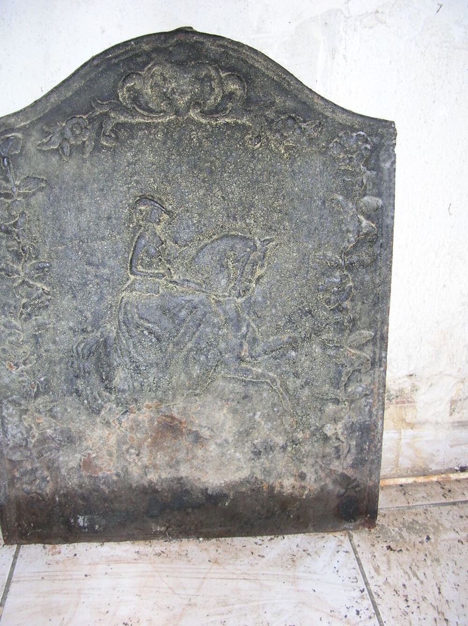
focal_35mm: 35
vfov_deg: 52.7
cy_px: 313
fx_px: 632
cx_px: 234
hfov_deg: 40.6
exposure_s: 1/60.1
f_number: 2.8
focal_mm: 5.8
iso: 50
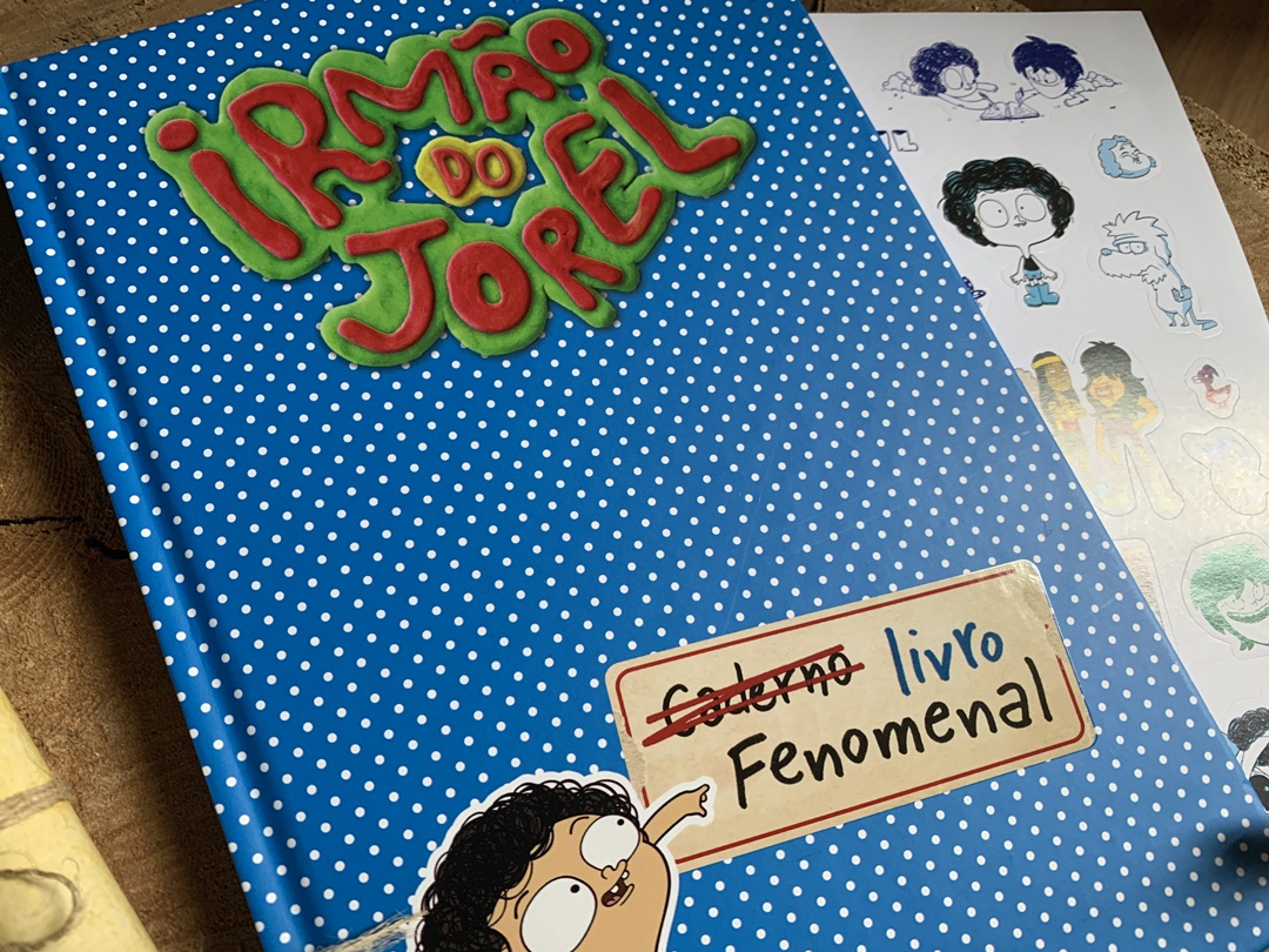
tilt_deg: -71.0
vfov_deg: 53.1
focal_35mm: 26
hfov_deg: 67.3
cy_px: 476
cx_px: 634
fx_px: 953
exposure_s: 1/60
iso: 125
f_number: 1.8
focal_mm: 4.25
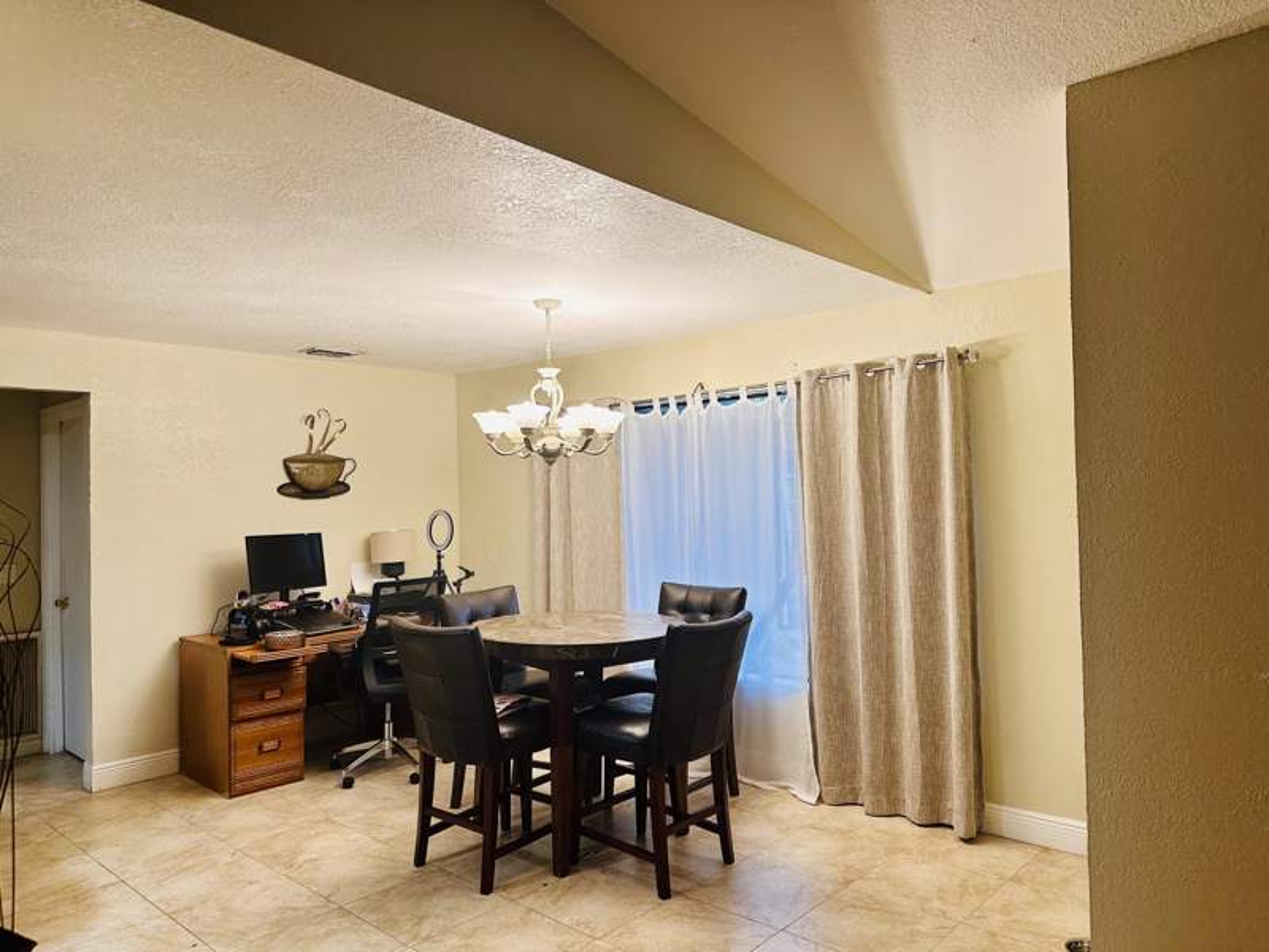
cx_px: 634
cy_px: 476
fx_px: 880
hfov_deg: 71.6
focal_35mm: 24
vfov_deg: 56.8
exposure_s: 1/120
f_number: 1.78
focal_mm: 6.86
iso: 200
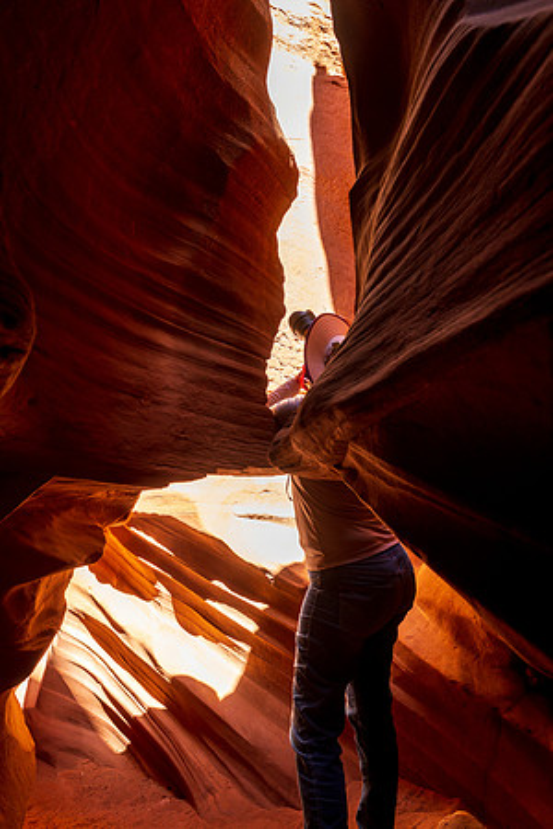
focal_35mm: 24
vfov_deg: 73.7
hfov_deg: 53.1
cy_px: 414
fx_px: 553
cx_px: 276
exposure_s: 1/160
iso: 640
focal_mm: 24
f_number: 8
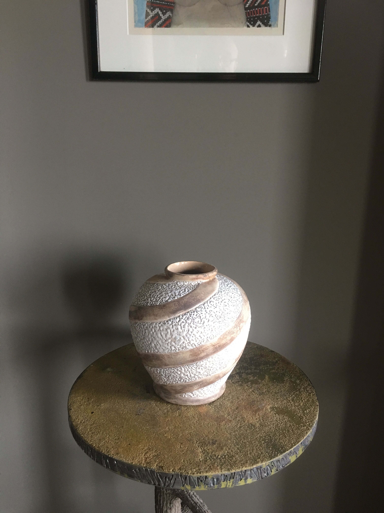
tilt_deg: -13.9
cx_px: 192
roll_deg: +0.2
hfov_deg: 48.2
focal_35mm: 29
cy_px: 256
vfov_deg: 61.7
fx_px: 429
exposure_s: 1/17
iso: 64
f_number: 2.2
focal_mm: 4.15
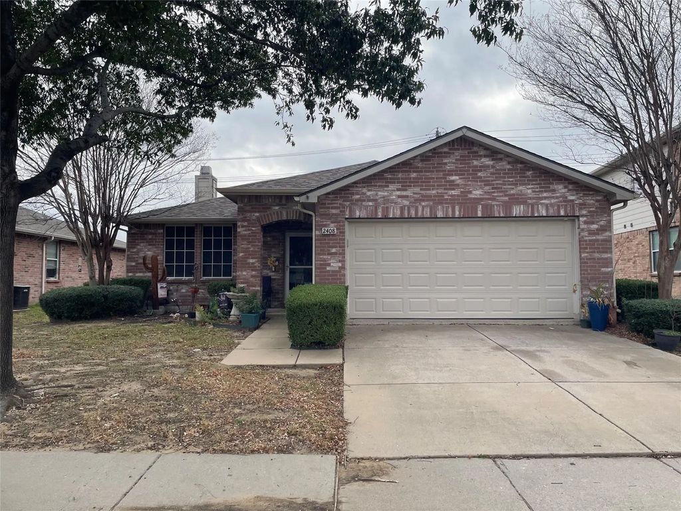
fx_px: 511
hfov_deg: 67.3
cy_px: 256
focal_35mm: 26
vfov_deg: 53.1
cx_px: 340
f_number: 1.6
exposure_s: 1/1984
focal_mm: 4.2
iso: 32
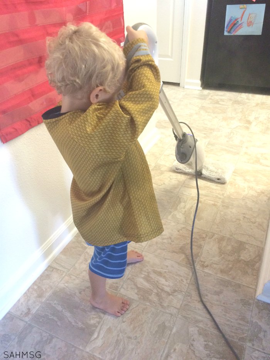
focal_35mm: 29
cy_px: 180
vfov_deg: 61.7
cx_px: 135
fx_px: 302
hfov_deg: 48.2
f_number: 2.2
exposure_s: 1/30
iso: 125
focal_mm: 4.15
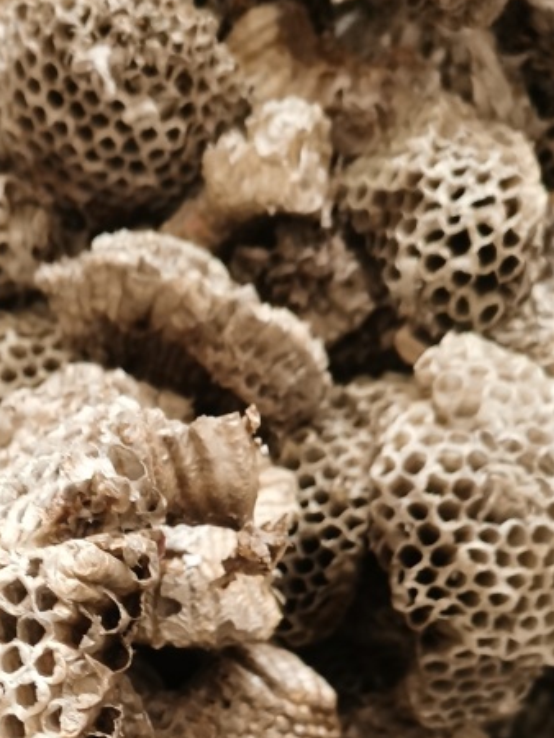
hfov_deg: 22.0
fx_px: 1364
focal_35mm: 64
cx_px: -21
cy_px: 770
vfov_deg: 28.1
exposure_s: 1/33.3
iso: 320
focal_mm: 5.58
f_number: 1.8
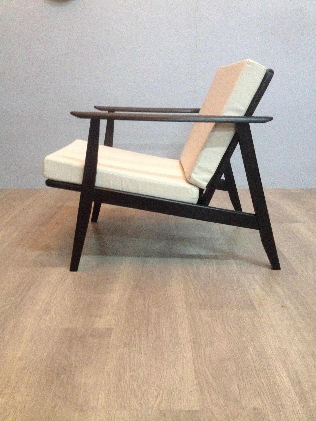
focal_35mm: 35
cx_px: 158
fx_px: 426
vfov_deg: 52.6
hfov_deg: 40.7
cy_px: 210
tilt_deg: -13.0
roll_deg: -0.7
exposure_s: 1/17
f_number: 2.4
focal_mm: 4.28
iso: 640
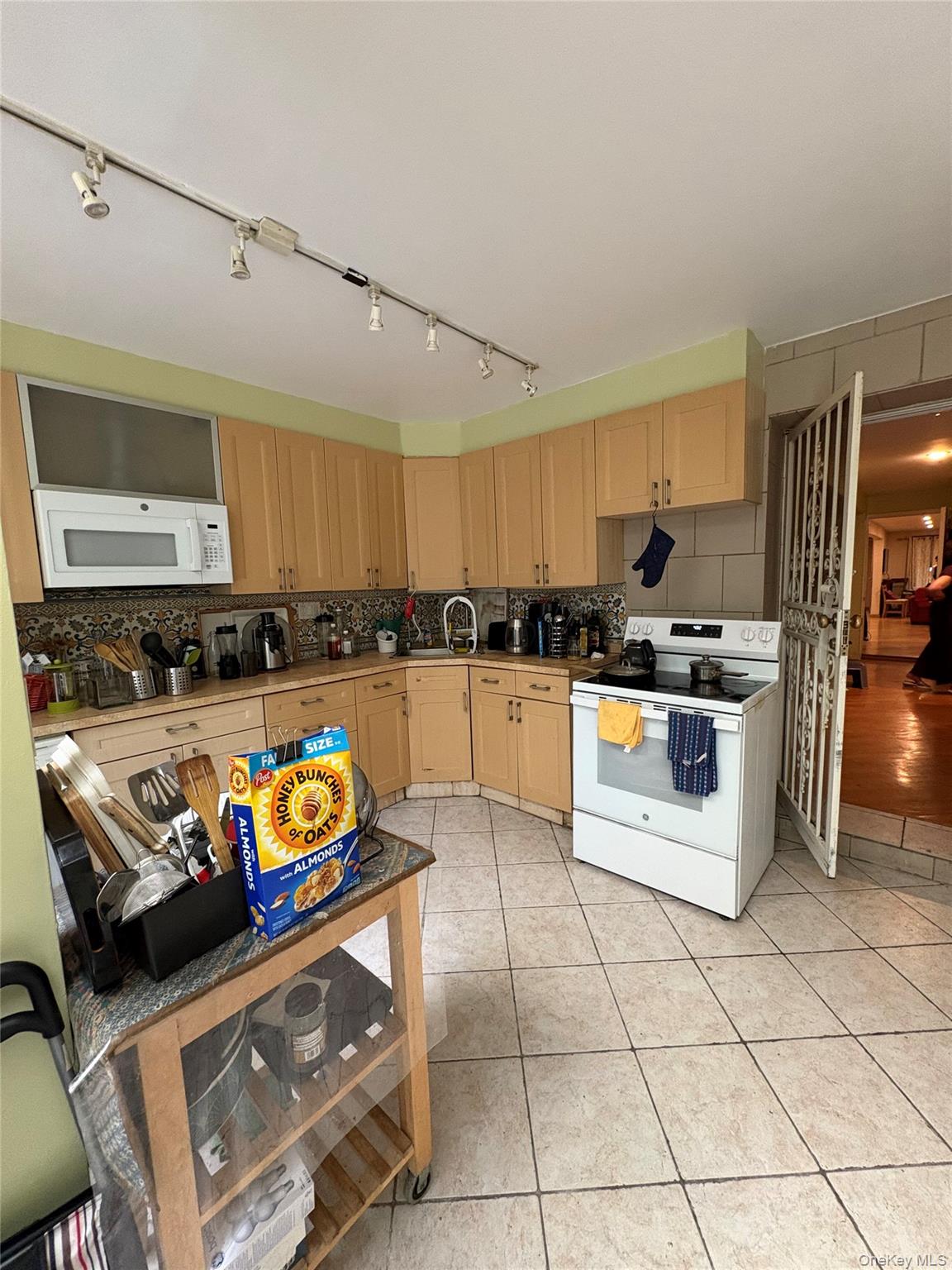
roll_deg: +1.2
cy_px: 635
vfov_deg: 102.1
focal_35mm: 14
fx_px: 513
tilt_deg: -4.8
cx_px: 476
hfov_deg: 85.7
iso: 320
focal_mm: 2.22
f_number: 2.2
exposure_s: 1/60
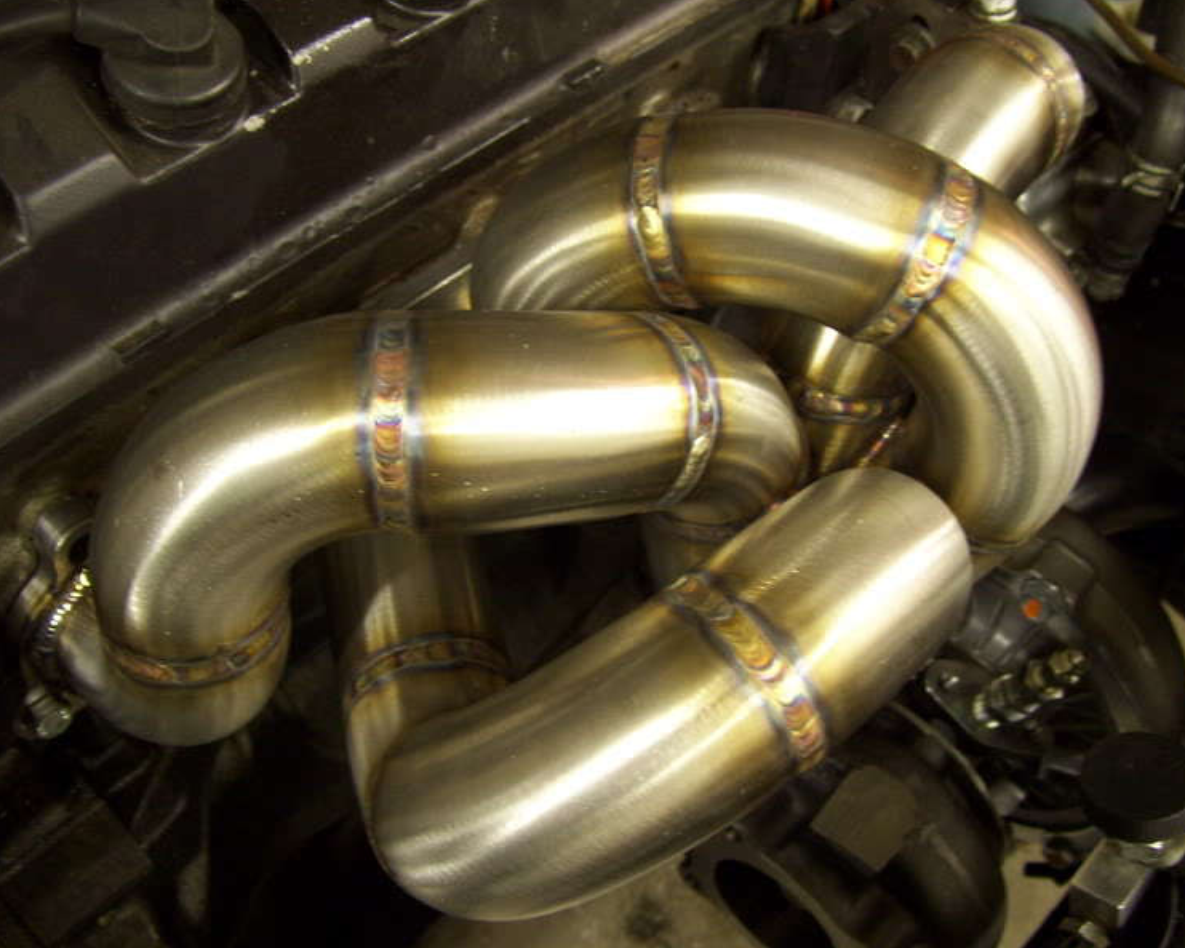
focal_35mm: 38
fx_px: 1333
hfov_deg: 47.9
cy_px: 472
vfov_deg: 39.2
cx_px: 633
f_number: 2.7
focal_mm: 6
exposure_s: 1/8
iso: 160
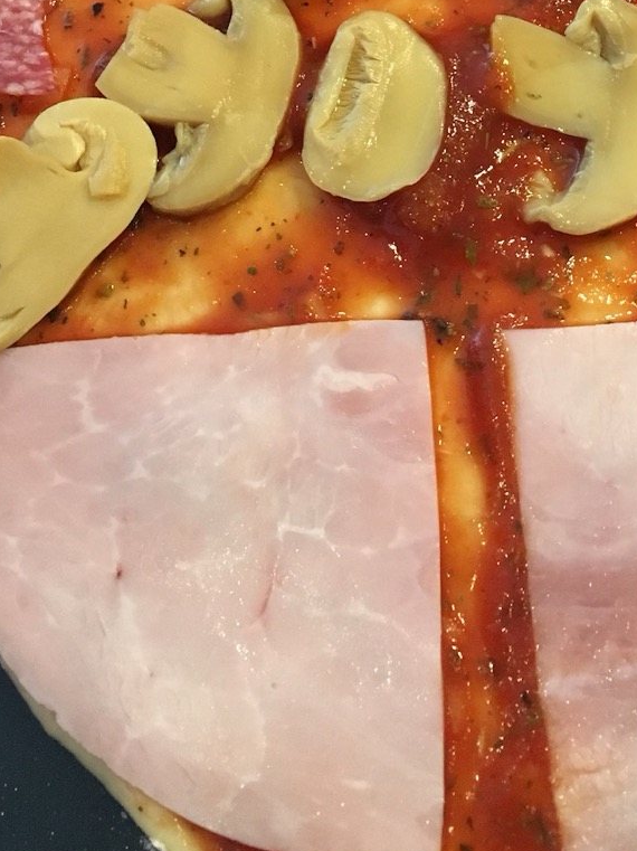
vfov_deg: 29.7
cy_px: 8
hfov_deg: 23.9
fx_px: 1498
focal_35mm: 61
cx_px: 435
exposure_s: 1/33
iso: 200
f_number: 2.2
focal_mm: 4.15
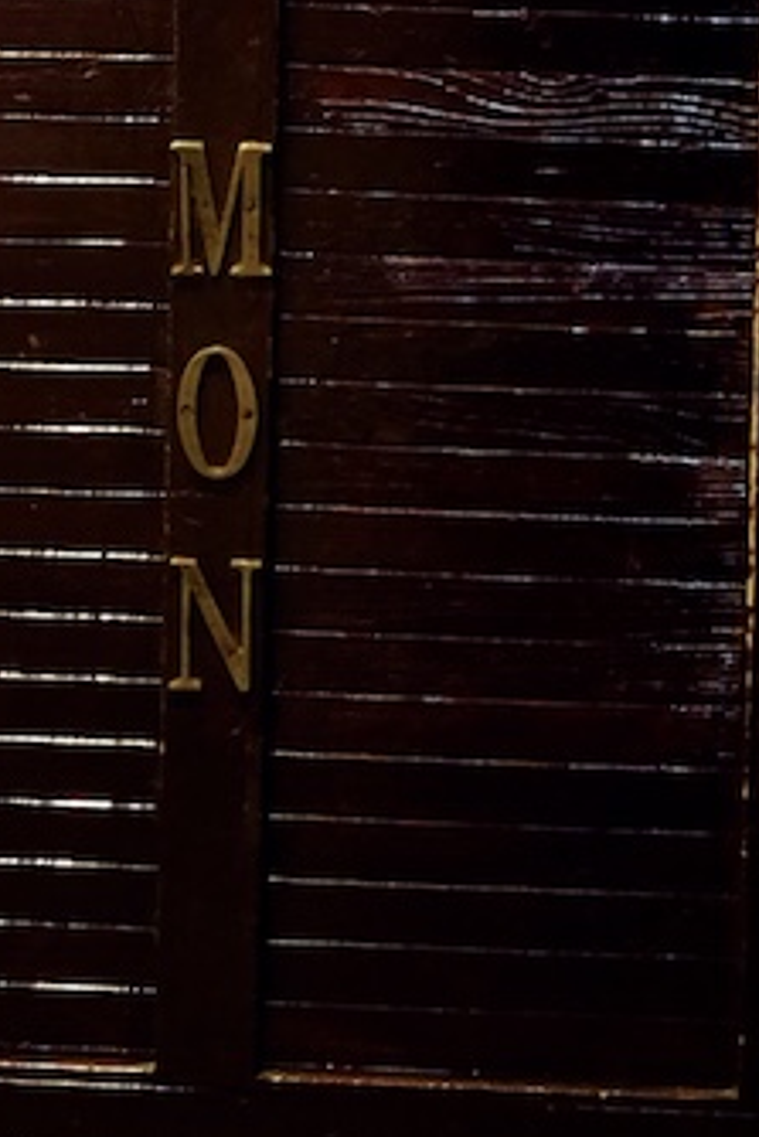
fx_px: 6350
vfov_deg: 10.0
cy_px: -426
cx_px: 225
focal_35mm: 201
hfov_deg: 6.8
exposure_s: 1/30
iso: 800
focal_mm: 23
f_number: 2.8
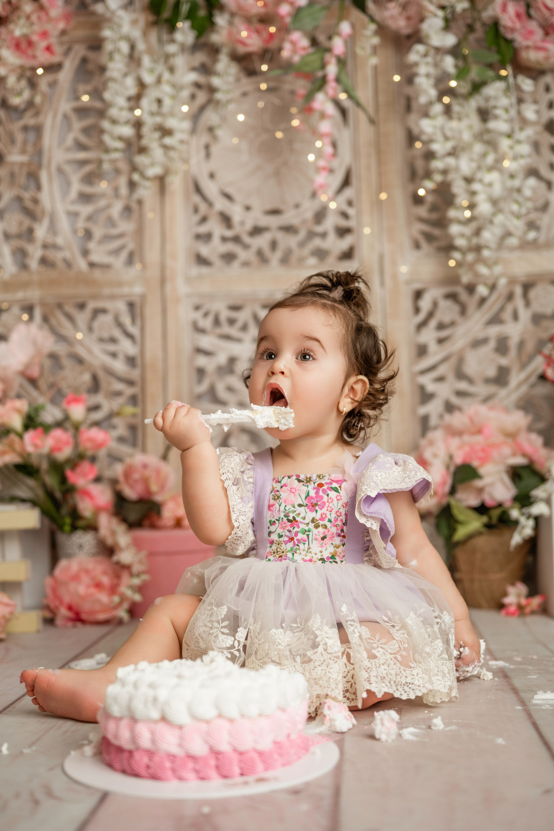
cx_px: 277
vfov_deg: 39.6
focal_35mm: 50
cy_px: 416
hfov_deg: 27.0
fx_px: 1154
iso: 100
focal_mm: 50
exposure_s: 1/160
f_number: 2.5
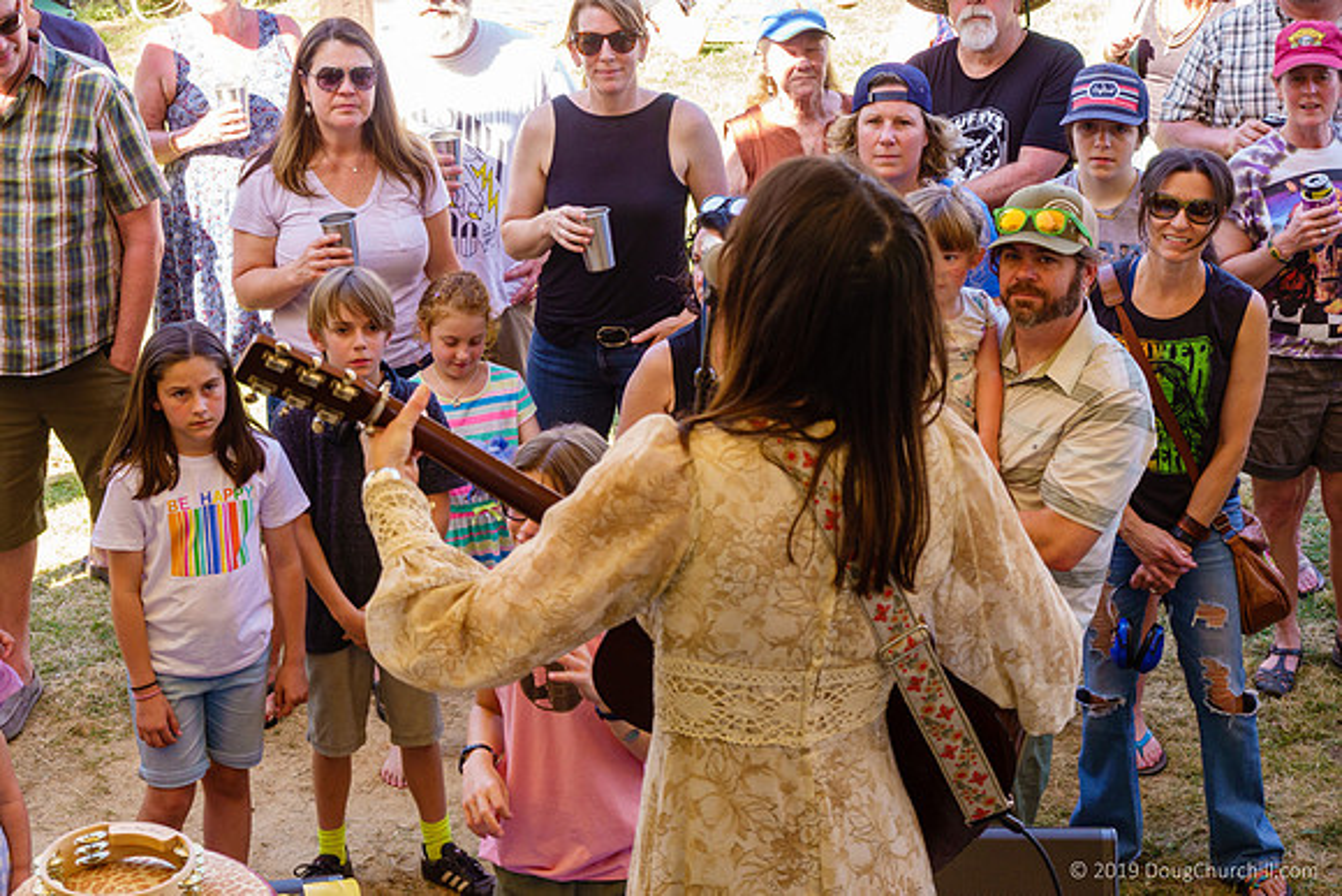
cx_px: 671
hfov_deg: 21.9
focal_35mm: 93
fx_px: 3467
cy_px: 448
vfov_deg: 14.7
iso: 200
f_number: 4.5
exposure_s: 1/100
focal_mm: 33.98
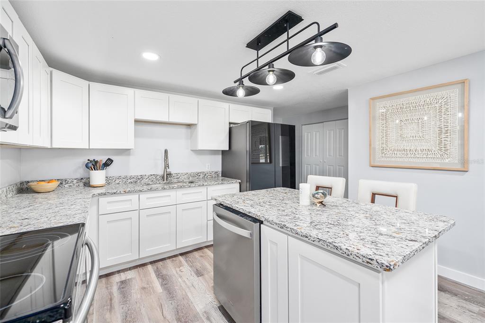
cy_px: 162
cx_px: 242
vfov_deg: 73.7
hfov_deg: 96.8
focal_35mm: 16
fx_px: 215
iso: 160
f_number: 6.3
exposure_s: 1/8
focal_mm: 16
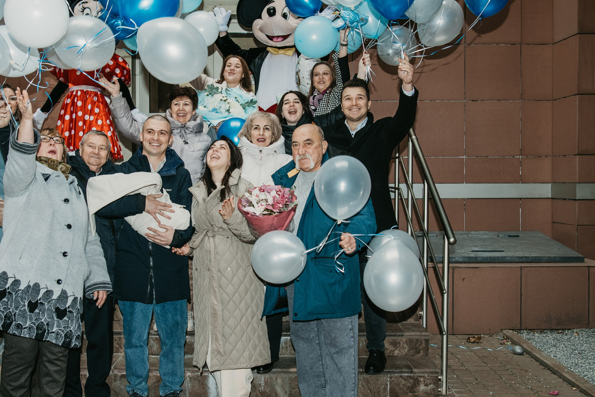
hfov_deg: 41.8
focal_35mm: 47
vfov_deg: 28.7
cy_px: 198
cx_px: 253
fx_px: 777
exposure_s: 1/160
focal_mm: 30
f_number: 4
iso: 400
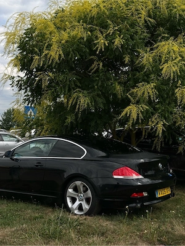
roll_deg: +0.3
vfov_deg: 39.7
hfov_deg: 30.3
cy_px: 123
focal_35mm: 48
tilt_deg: +1.4
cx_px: 92
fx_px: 342
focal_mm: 6.86
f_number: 1.78
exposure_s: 1/3876
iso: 64
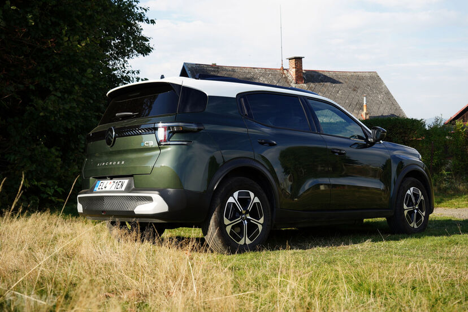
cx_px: 234
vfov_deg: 29.9
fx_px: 585
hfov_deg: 43.6
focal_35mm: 45
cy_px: 156
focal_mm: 45
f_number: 5.6
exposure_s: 1/250
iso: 100
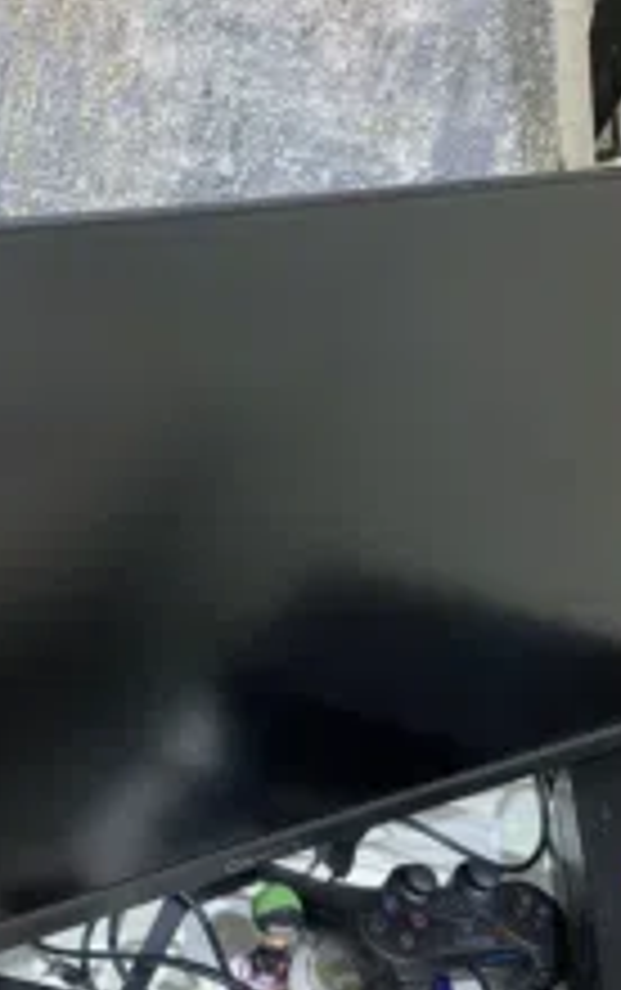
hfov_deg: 25.8
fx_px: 1350
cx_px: 207
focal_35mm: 50
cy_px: 459
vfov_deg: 40.2
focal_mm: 4.25
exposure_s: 1/50
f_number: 1.8
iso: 320
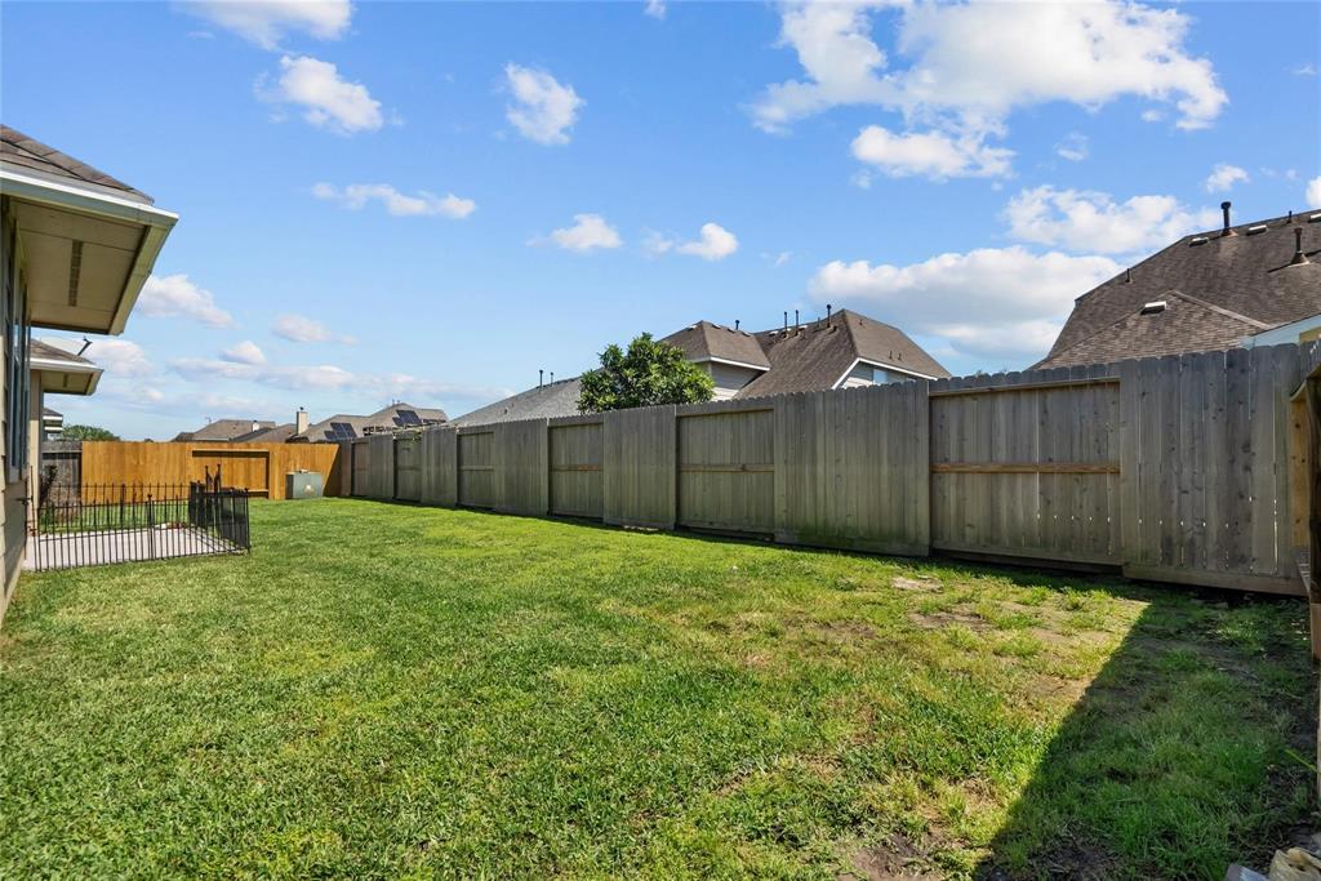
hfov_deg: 96.7
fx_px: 587
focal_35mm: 16
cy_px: 440
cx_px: 660
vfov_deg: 73.8
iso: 2500
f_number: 8
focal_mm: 16
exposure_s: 1/2000
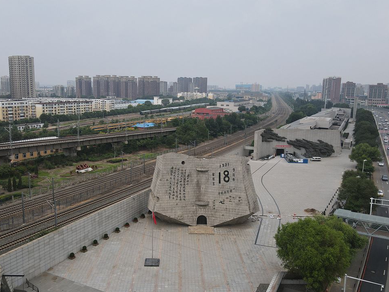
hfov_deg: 59.9
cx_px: 180
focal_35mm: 30
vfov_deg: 46.8
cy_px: 148
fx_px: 337
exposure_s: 1/500
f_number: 2.8
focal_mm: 4.5
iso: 100
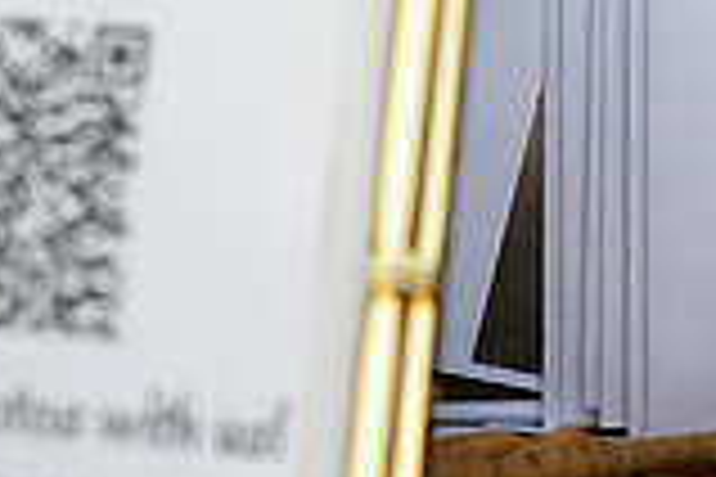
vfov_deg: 7.8
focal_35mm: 171
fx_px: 3401
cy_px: -358
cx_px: 1162
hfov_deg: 11.4
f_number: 4
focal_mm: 47
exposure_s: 1/400
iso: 500
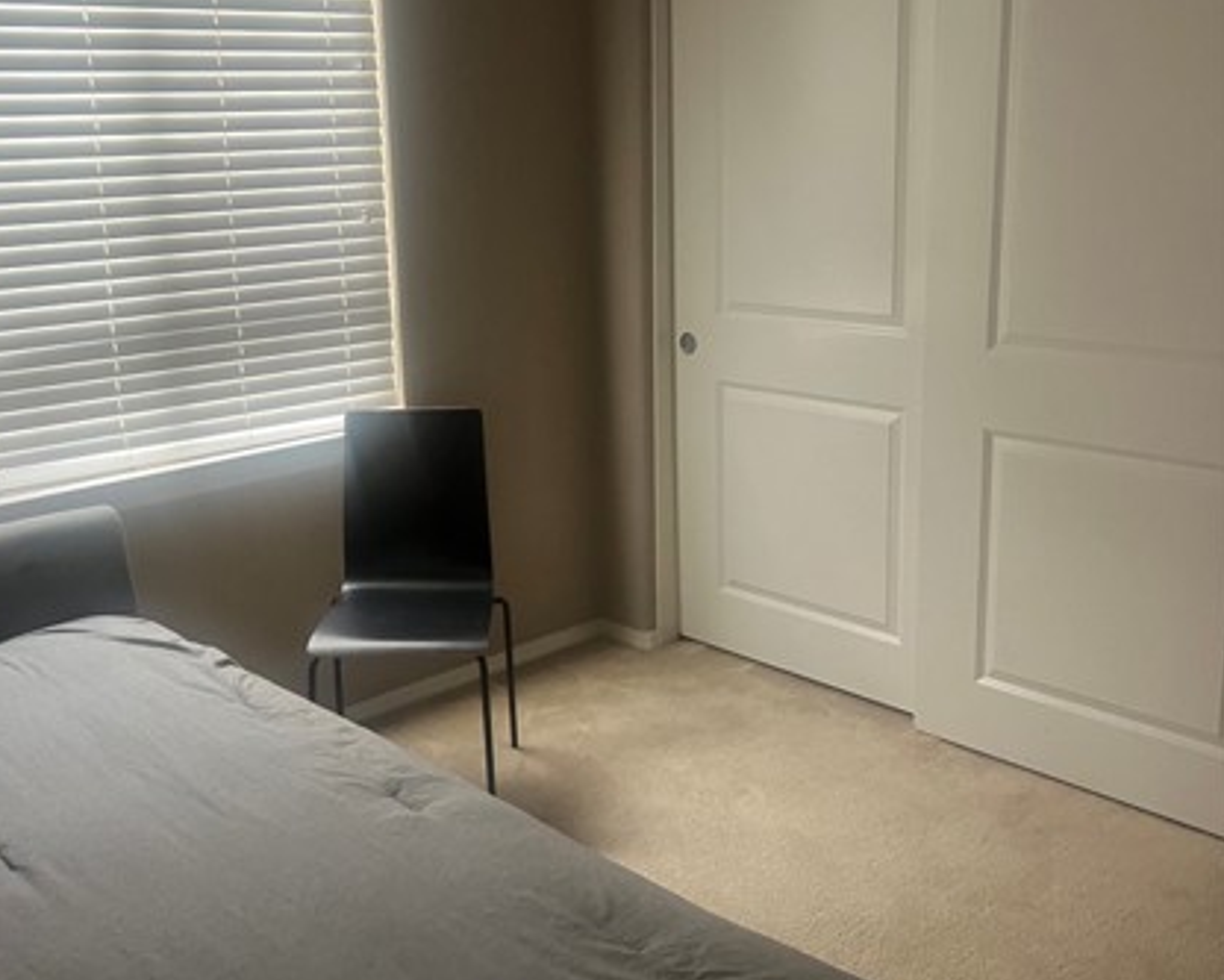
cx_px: 527
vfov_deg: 38.2
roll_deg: +1.5
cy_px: 415
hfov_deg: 46.7
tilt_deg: -9.2
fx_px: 1413
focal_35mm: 39
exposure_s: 1/60
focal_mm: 5.7
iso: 200
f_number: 1.5
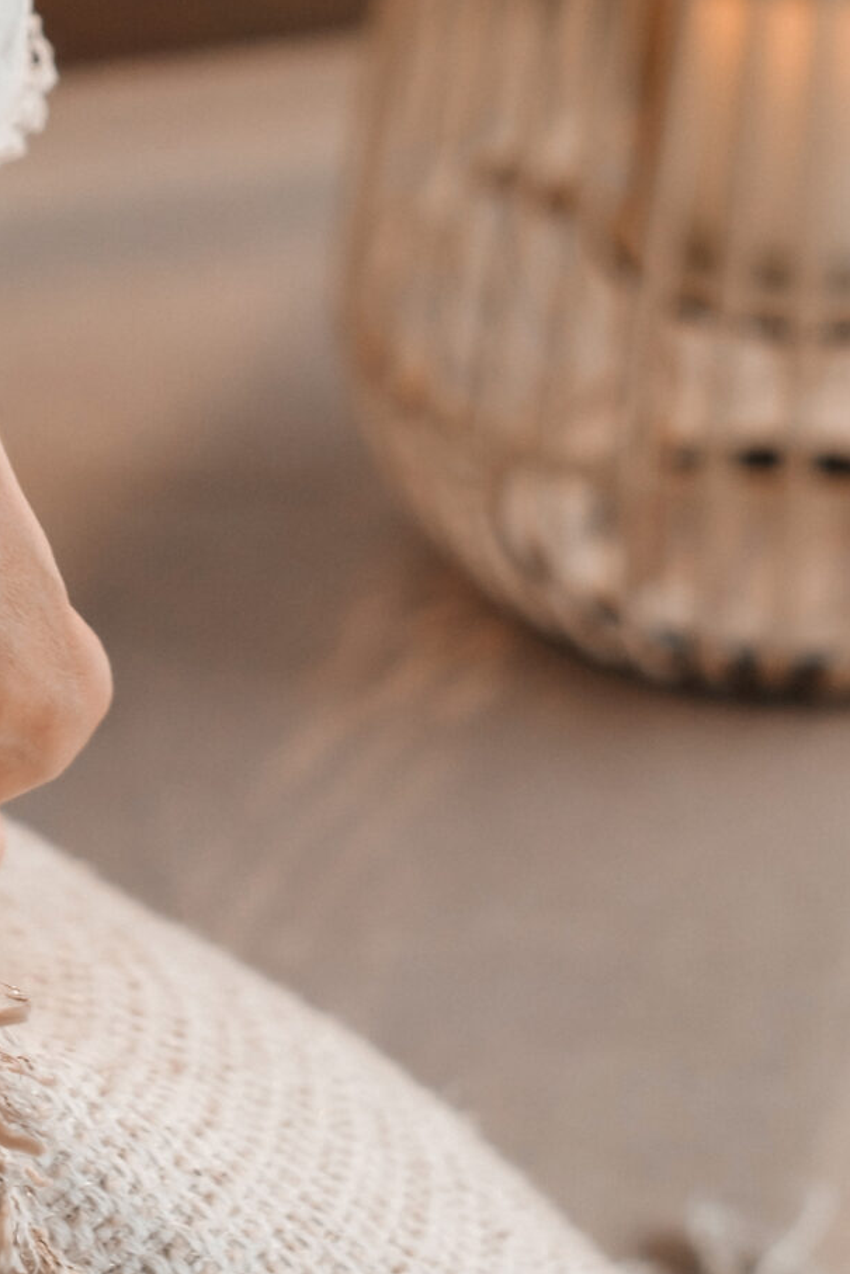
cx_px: -29
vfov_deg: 8.6
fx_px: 8390
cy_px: -105
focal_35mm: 237
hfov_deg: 5.8
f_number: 2.5
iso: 800
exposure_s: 1/200
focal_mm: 56
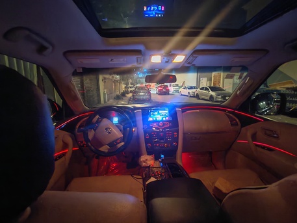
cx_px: 148
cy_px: 112
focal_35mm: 16
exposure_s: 1/5
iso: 3200
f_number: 2.2
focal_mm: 1.96
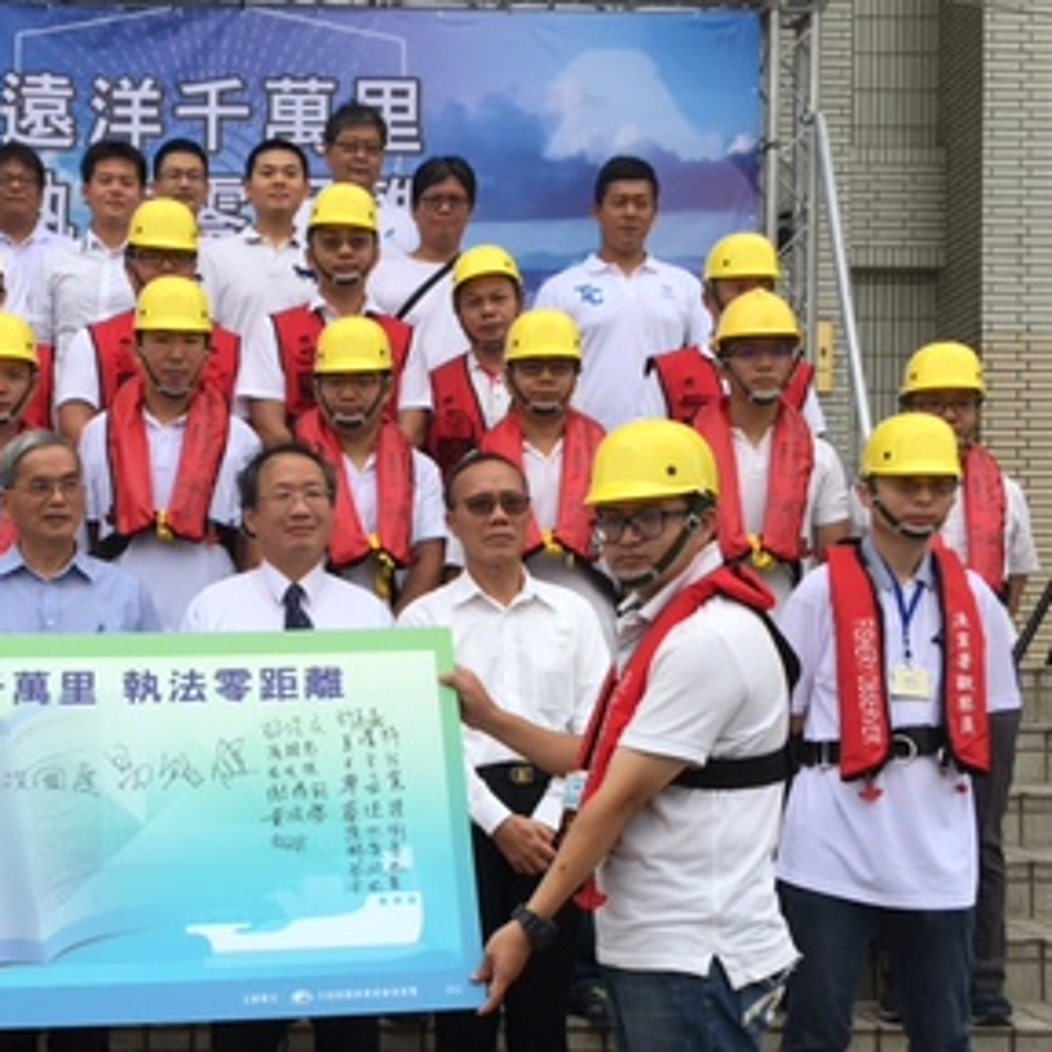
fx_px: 1960
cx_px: 274
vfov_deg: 29.7
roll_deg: +0.0
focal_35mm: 57
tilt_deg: -2.4
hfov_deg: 29.6
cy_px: 738
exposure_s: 1/674
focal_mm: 4.15
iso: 25
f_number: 2.2
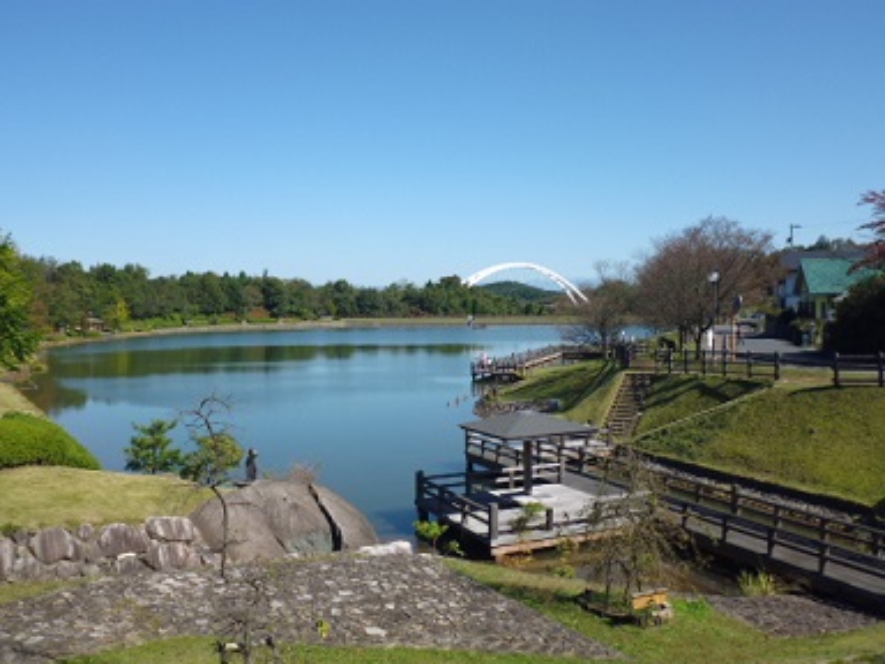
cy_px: 332
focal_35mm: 35
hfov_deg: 52.6
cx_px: 442
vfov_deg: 40.7
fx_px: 895
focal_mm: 6.3
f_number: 10
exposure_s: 1/100
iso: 100
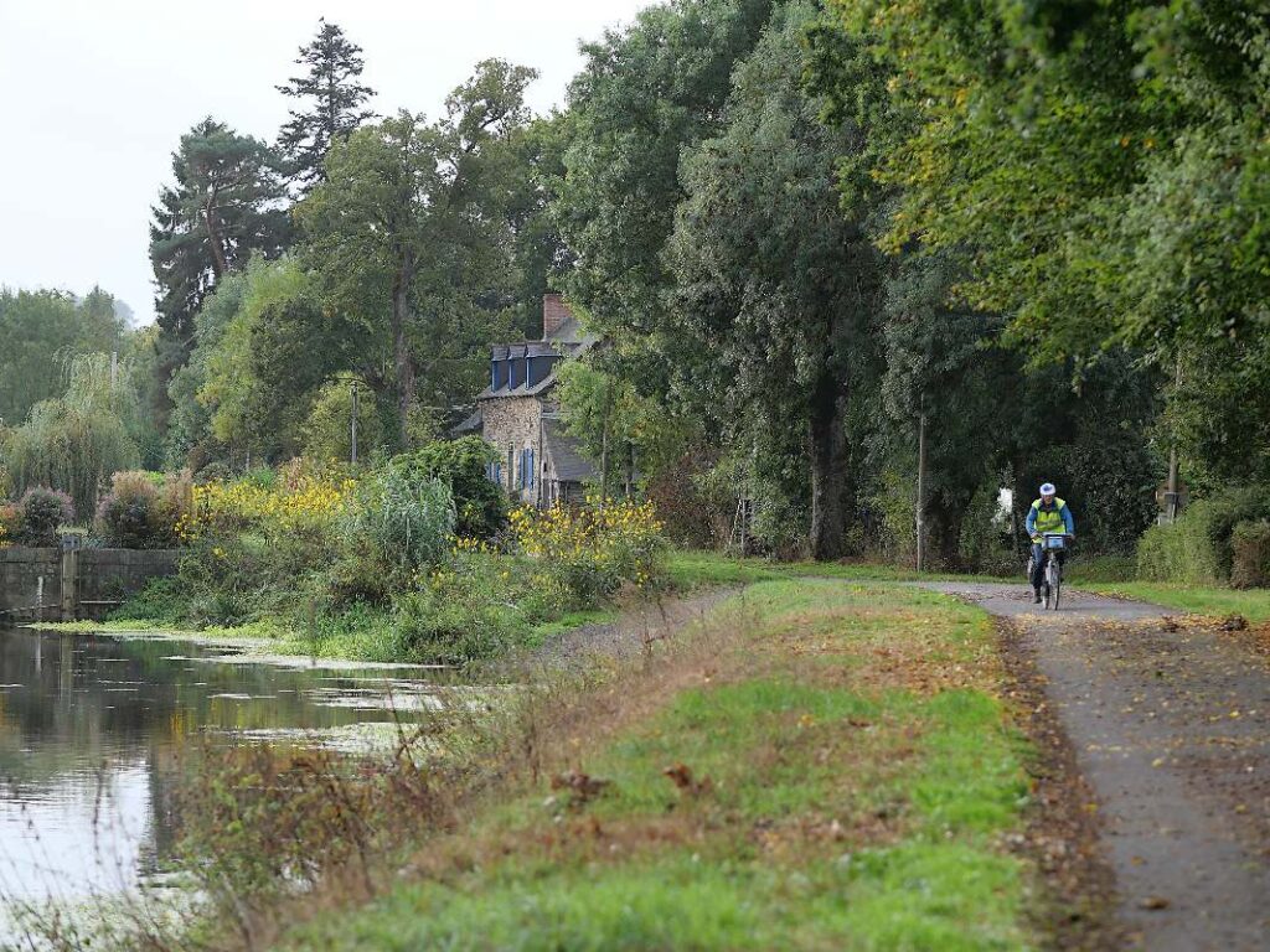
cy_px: 476
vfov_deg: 9.9
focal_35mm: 150
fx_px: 5503
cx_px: 635
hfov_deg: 13.2
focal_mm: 75
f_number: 2.5
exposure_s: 1/500
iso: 200
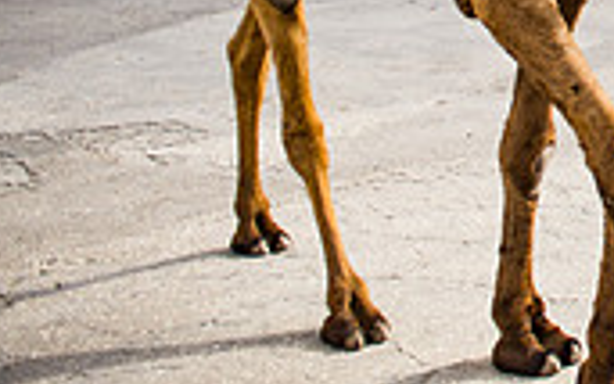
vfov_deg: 14.6
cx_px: 984
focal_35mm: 83
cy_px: -210
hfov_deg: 20.4
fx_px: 1389
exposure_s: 1/1600
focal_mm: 24
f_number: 2.8
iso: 200
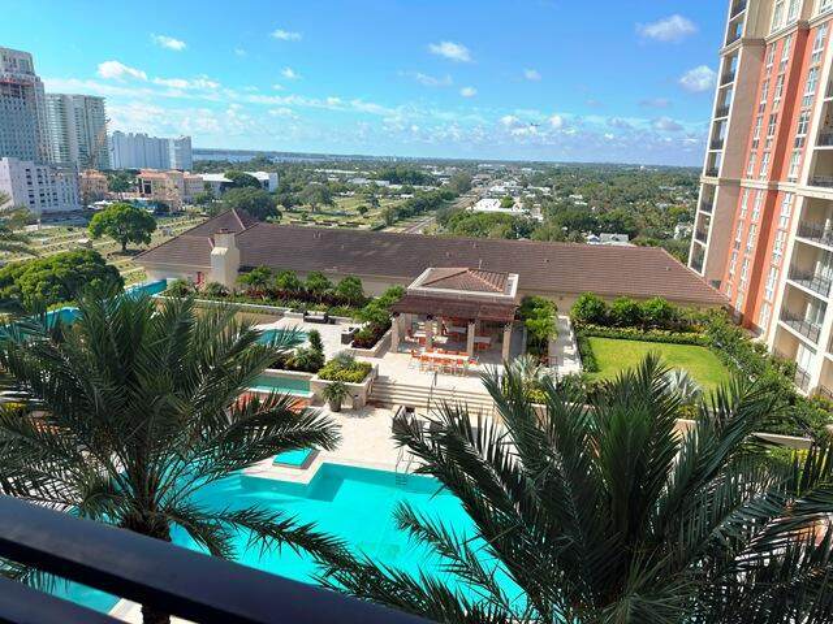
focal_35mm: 24
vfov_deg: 56.8
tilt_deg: -15.1
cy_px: 312
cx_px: 416
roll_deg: -2.7
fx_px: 578
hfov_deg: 71.6
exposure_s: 1/5882
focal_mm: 6.76
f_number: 1.78
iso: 80
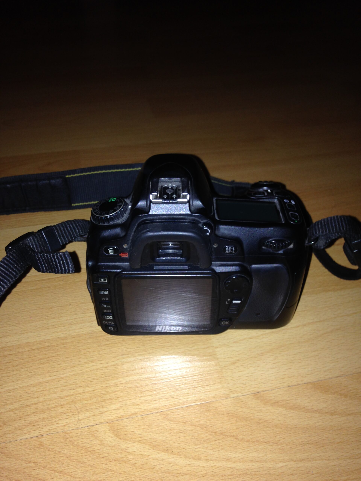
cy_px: 240
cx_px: 180
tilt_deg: -40.0
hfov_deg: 42.9
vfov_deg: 55.4
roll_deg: -0.5
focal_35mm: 33
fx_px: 459
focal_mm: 4.12
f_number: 2.4
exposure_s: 1/27
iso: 50
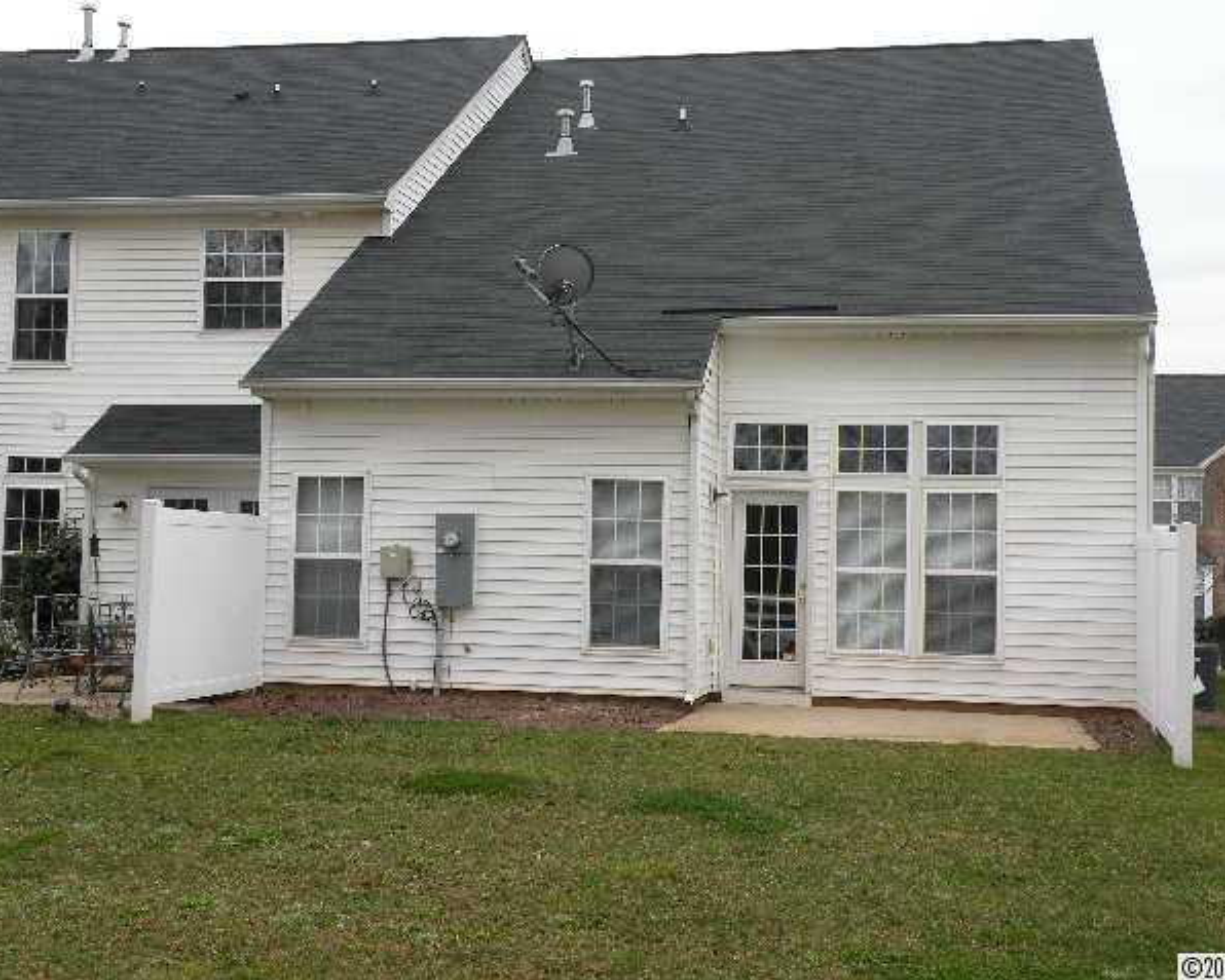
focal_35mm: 44
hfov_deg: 42.0
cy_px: 491
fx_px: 1595
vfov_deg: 34.2
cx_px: 643
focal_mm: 7.4
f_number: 4.5
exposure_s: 1/127
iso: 64
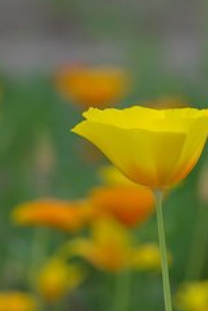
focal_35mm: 450
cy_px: 128
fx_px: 3889
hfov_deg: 3.1
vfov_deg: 4.6
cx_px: 223
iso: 200
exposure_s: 1/250
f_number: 7.1
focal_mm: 135
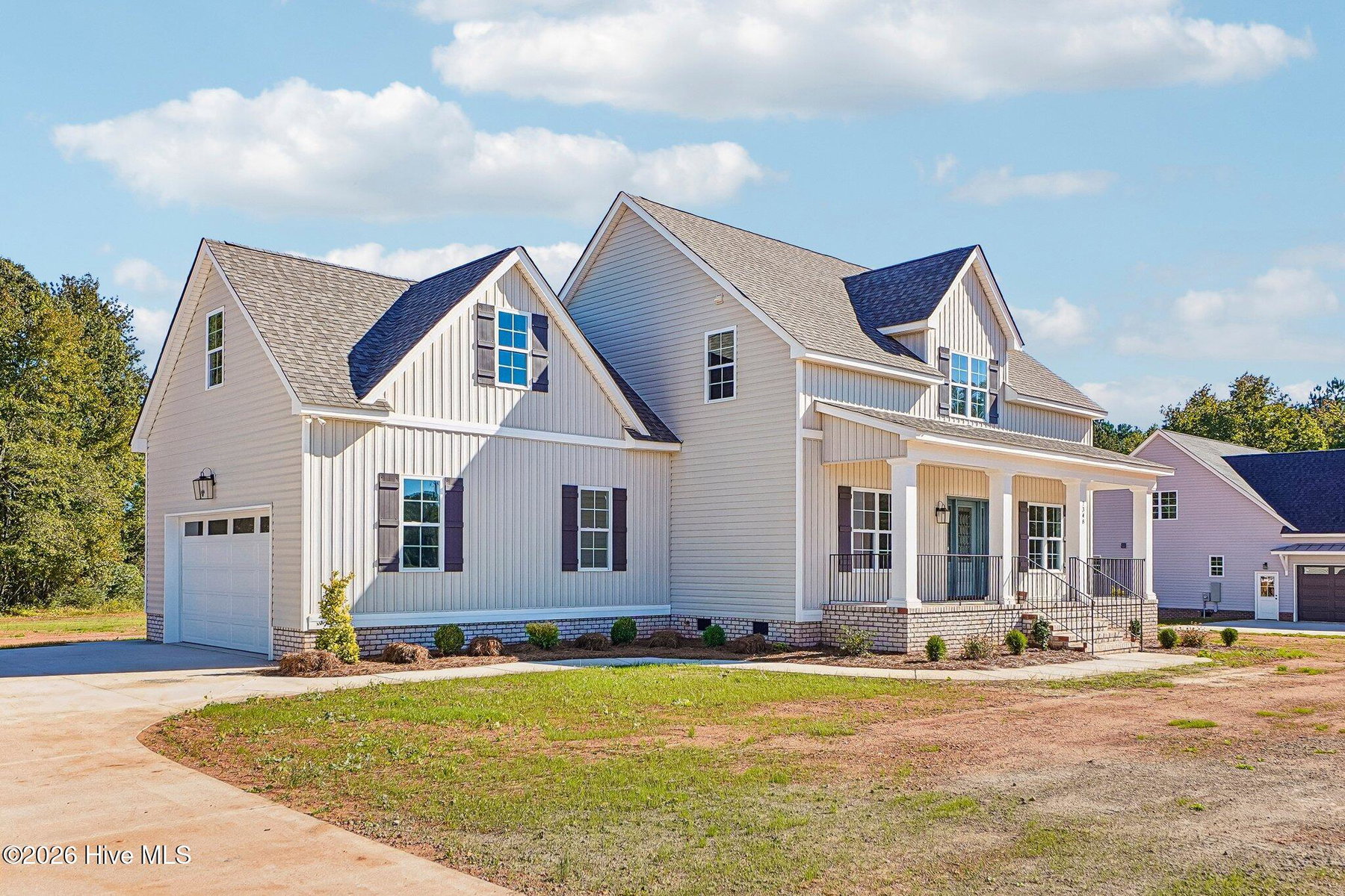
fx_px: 1009
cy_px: 448
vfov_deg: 47.9
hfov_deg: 67.4
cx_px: 672
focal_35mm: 27
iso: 400
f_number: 8
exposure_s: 1/320
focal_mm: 18
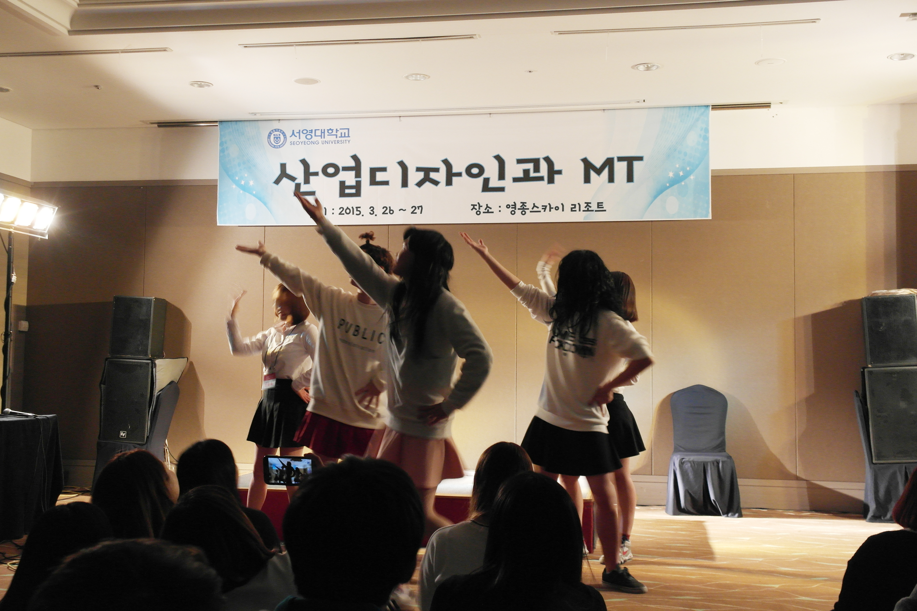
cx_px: 458
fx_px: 840
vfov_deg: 40.0
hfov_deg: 57.2
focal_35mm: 33
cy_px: 306
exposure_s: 1/10
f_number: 6.3
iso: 800
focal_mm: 22
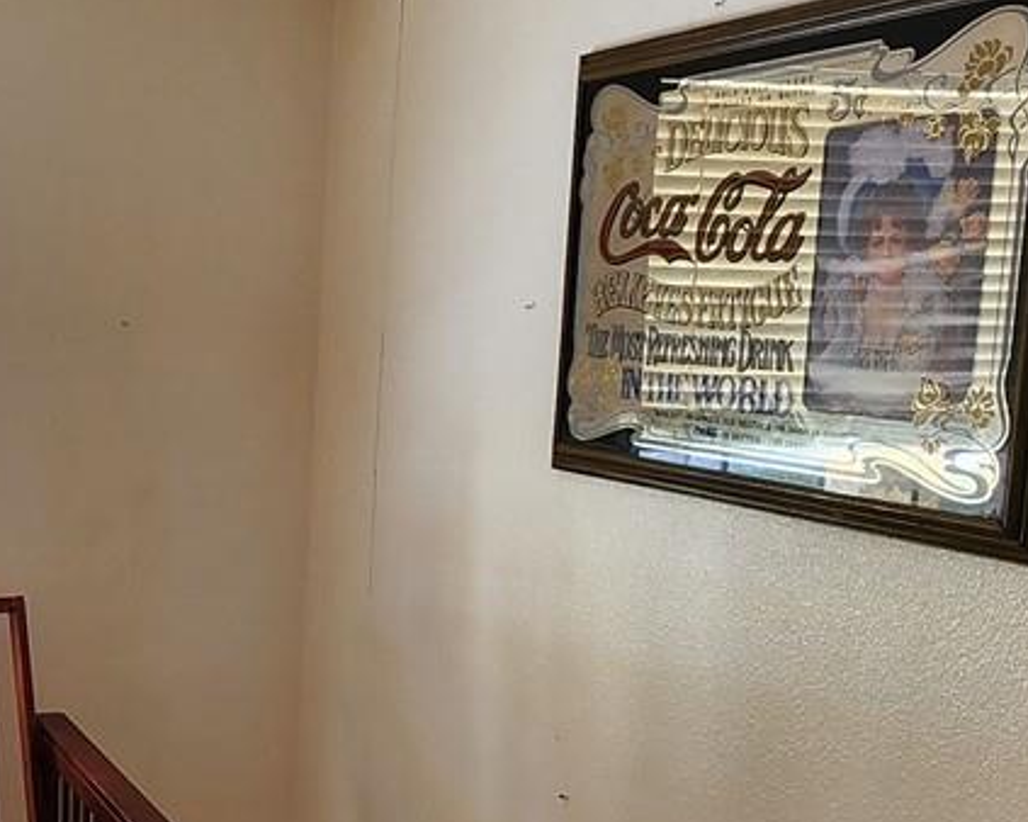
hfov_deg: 35.2
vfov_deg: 31.3
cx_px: 7
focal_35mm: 48
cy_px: 508
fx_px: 1460
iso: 64
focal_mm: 2.2
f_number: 2.2
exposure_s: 1/60
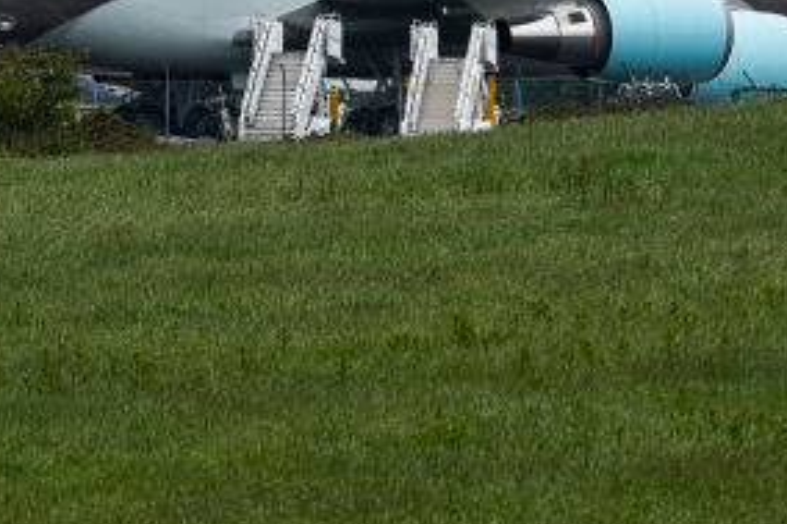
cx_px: 180
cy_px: -215
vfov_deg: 1.0
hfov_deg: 1.5
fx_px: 30368
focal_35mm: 1390
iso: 800
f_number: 10
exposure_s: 1/640
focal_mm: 385
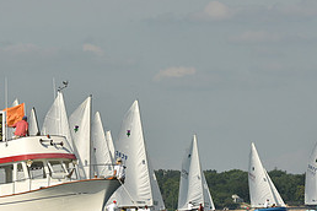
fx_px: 3962
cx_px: 54
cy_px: 181
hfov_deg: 4.6
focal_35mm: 450
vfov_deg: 3.1
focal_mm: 200
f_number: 7.1
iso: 250
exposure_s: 1/1600
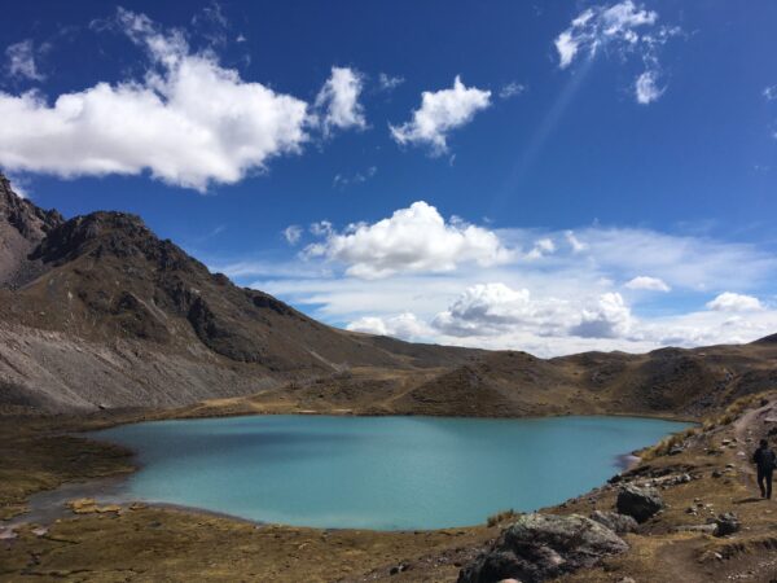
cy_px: 292
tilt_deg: +7.5
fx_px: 651
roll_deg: +0.5
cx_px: 388
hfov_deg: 61.7
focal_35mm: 29
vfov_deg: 48.2
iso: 25
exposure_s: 1/3344
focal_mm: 4.15
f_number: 2.2
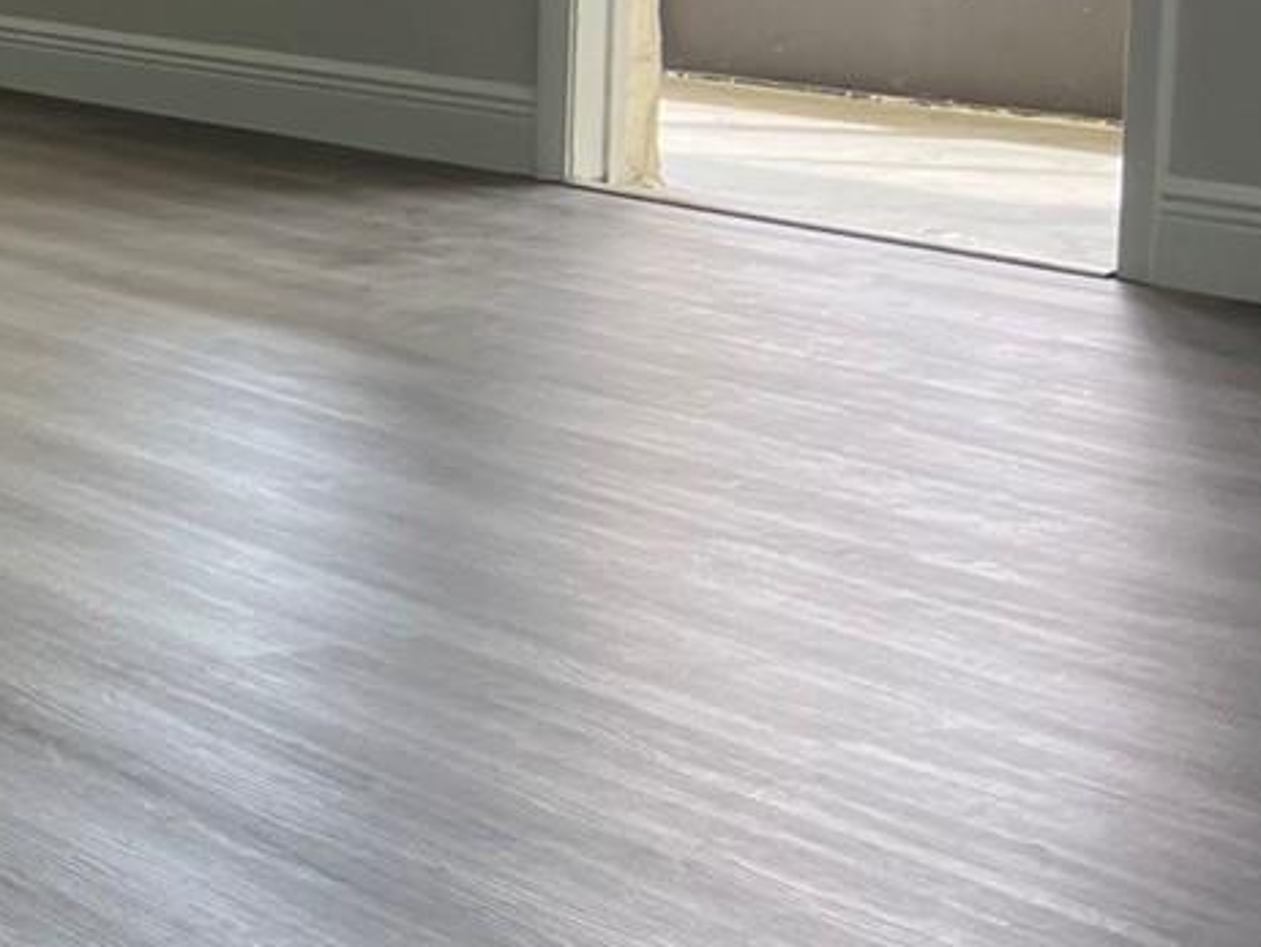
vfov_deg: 16.1
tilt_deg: -5.8
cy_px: 8
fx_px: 3280
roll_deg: +0.0
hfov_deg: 18.1
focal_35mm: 90
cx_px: -882
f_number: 1.5
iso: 100
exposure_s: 1/121
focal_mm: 5.7
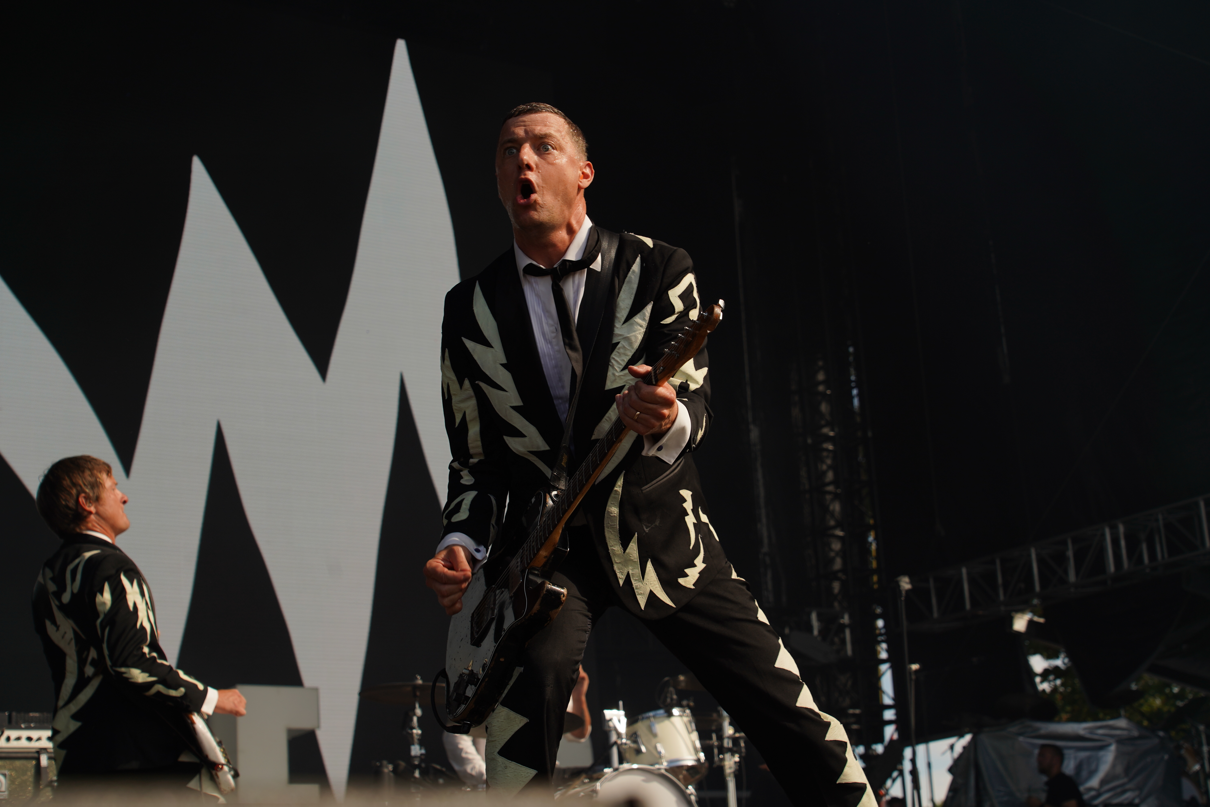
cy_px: 404
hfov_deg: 32.9
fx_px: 2050
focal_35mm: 61
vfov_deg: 22.3
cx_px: 605
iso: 100
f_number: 7.1
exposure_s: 1/400
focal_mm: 61
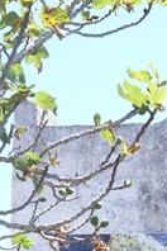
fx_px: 1120
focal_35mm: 161
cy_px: 327
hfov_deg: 8.4
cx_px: 191
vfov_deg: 12.4
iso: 500
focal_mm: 35
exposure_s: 1/125
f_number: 11
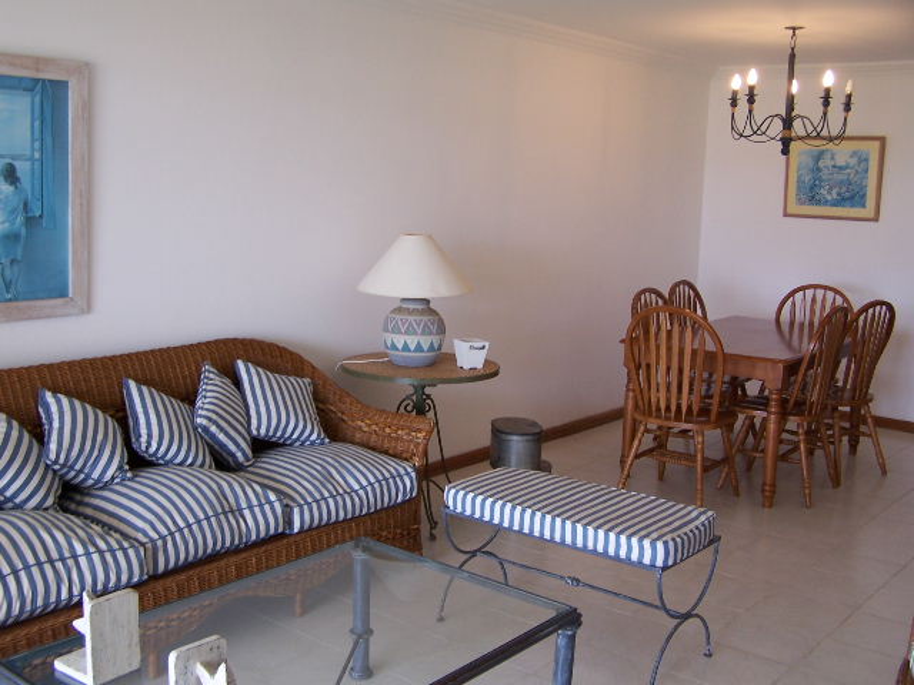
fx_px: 1003
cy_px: 342
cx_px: 457
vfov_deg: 37.7
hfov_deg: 49.0
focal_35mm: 38
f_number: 2.8
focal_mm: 6.3
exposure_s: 1/40
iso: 80
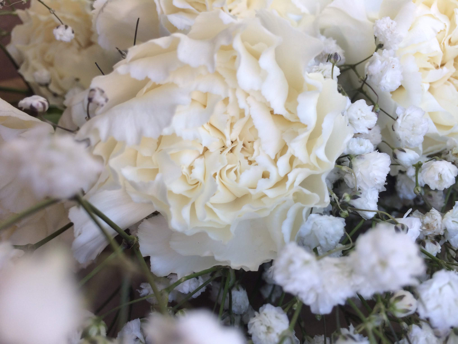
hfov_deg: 61.7
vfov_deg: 48.2
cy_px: 172
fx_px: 384
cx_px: 229
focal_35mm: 29
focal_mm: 4.15
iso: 40
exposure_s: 1/50
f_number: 2.2
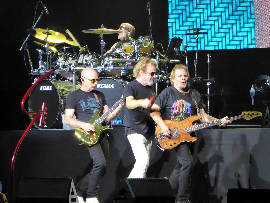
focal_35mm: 300
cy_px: 102
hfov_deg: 6.6
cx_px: 135
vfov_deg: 5.0
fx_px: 2340
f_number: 5.8
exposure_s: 1/100
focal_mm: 53.8
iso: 2500
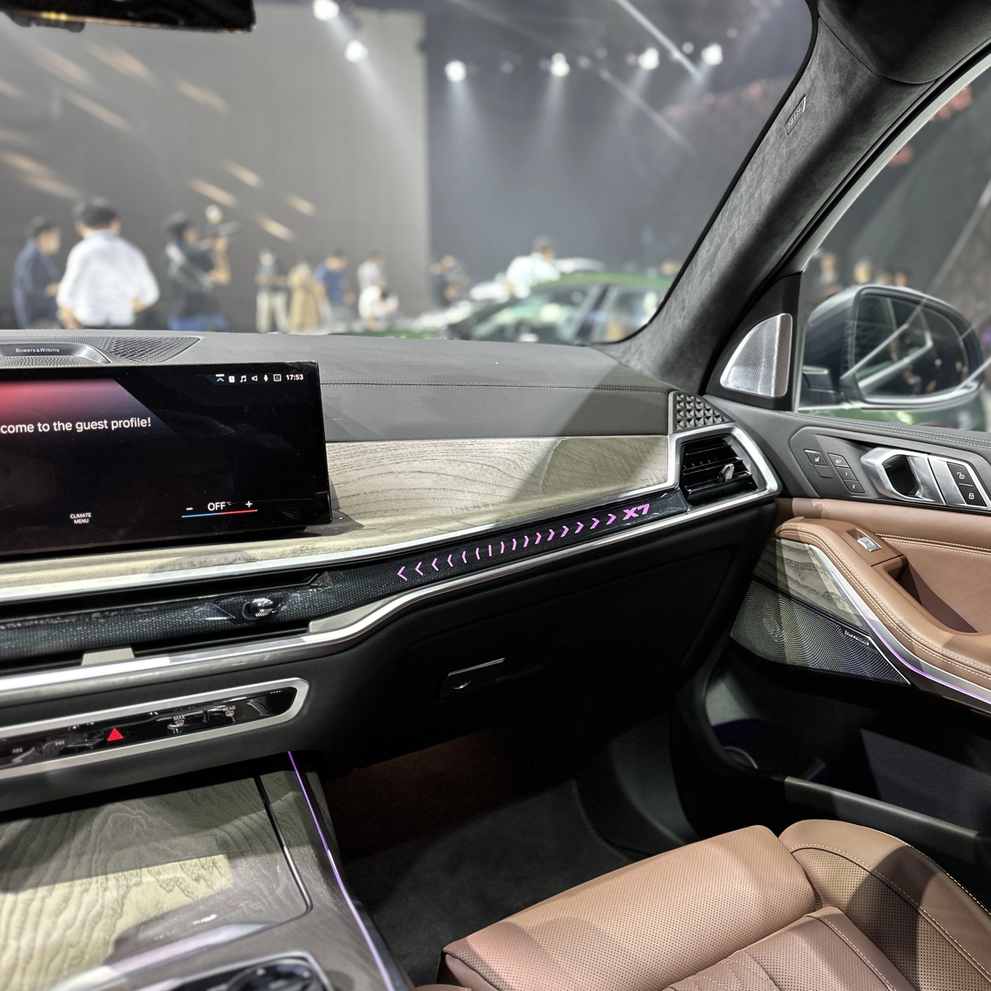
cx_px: 659
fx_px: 939
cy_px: 485
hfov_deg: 54.5
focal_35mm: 29
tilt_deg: -12.6
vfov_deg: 55.6
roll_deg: -2.0
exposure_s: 1/61
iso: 200
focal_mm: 6.86
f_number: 1.78
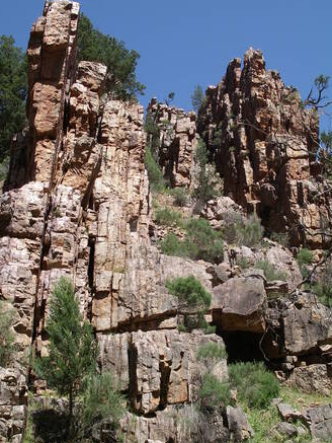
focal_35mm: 44
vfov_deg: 42.9
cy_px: 232
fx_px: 562
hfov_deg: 32.9
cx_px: 151
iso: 80
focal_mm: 7.8
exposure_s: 1/250
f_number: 5.6
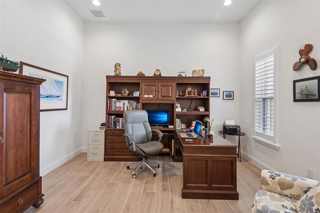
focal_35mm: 16
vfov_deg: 73.7
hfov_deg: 96.8
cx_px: 160
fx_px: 142
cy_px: 106
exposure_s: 1/10
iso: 400
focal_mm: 16
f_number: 8
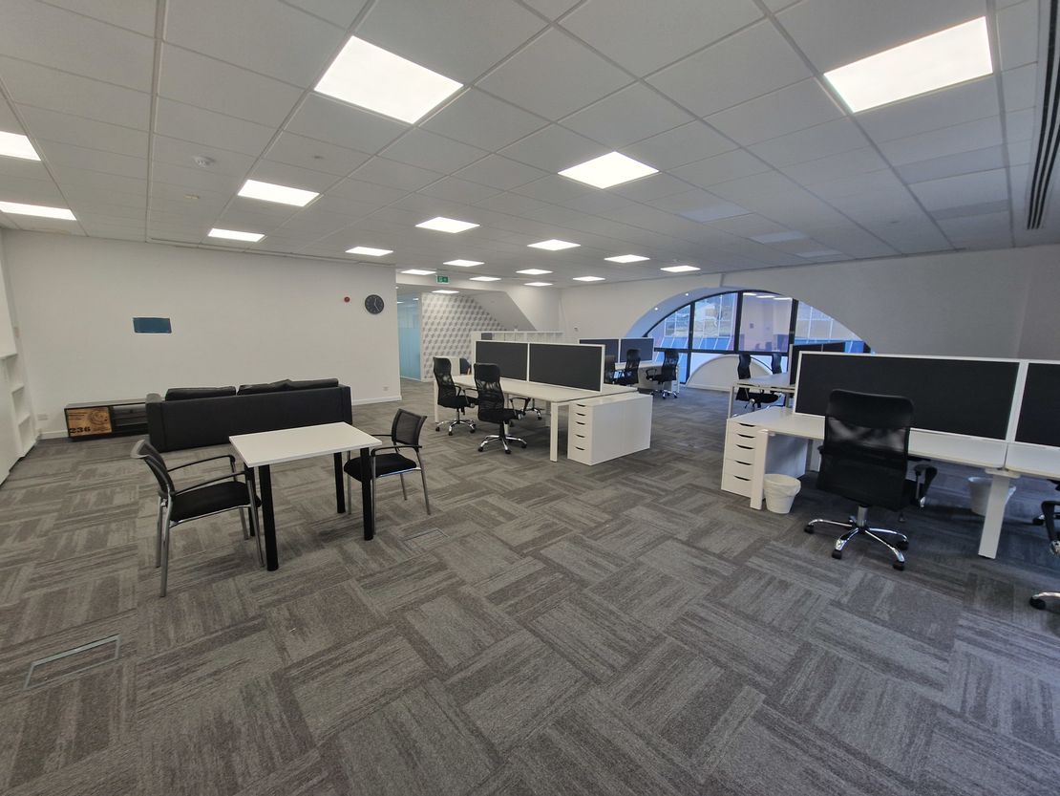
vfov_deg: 89.9
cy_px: 398
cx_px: 530
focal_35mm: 13
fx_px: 398
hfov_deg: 106.2
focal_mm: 2.2
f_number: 2.2
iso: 64
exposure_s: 1/50
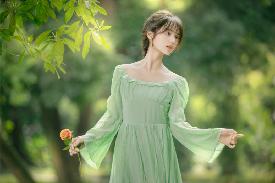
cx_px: 138
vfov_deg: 6.9
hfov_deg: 10.3
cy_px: 92
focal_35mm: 199
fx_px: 1520
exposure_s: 1/400
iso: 100
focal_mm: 200
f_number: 2.8
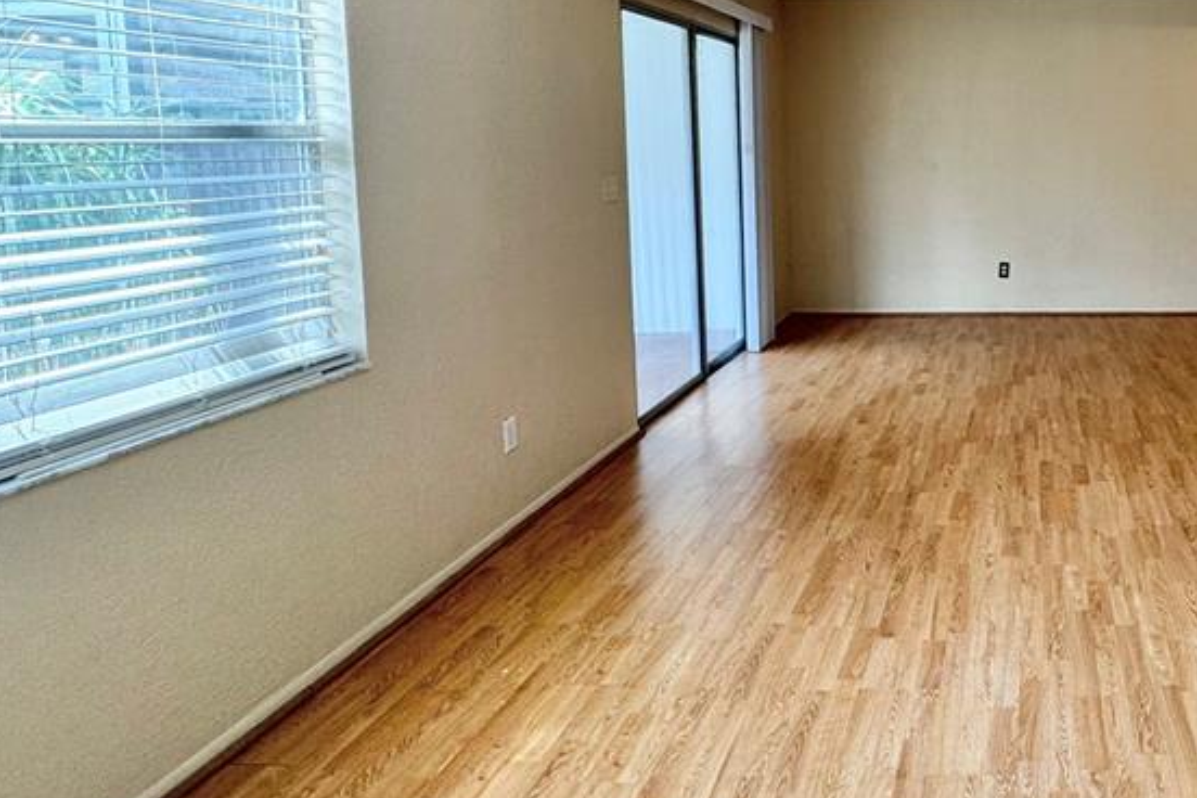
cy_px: 197
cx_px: 993
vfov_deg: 46.2
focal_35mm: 27
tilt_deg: -4.2
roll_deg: +0.3
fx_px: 898
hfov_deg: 60.7
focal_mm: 2.22
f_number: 2.2
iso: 80
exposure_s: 1/120
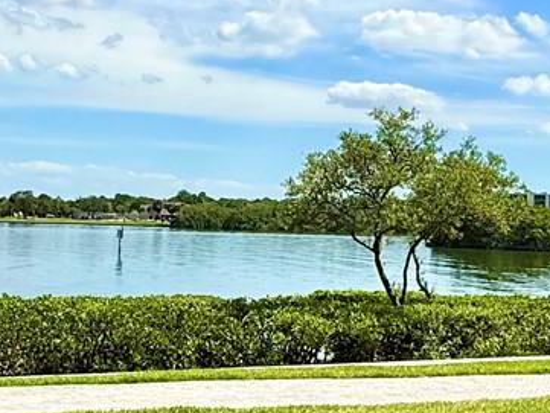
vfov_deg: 23.7
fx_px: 985
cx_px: 242
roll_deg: -1.3
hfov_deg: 31.2
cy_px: 194
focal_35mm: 62
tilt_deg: +1.7
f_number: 2.2
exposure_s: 1/3891
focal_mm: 2.22
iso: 50
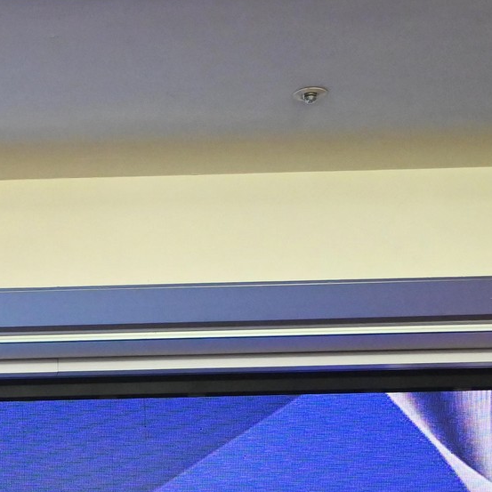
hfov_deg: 7.5
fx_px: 3522
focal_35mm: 219
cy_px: 939
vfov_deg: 7.7
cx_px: -668
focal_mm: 44
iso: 2000
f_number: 4
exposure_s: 1/125
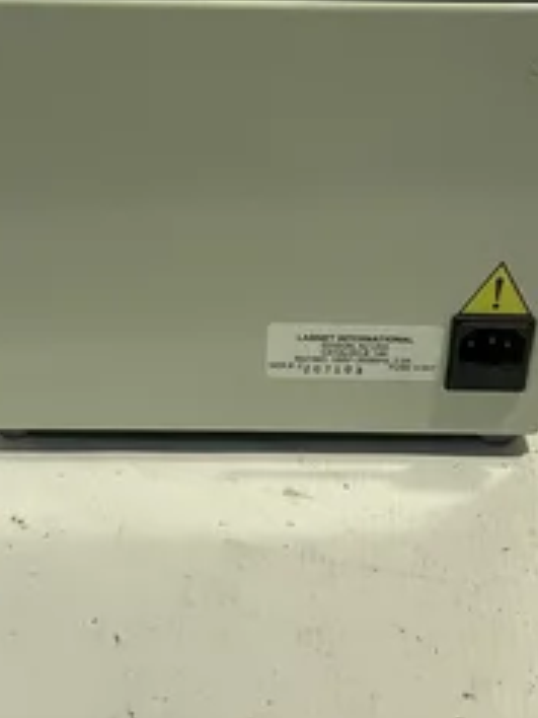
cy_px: 143
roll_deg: -1.6
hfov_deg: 32.9
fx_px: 912
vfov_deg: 41.1
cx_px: 264
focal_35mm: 44
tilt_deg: -25.3
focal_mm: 4.2
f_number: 1.6
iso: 250
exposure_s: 1/60
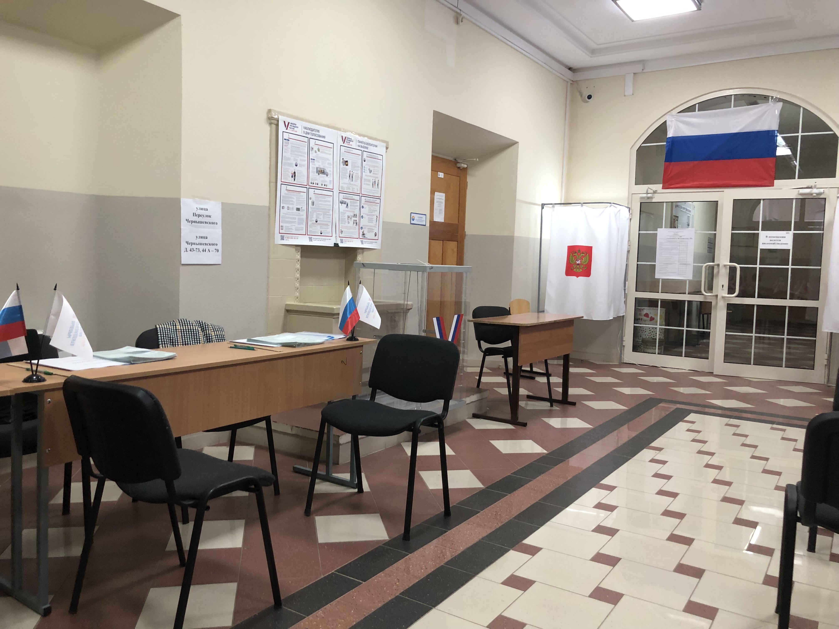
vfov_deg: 49.7
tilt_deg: -3.9
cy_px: 314
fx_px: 679
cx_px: 420
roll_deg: -2.2
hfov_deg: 63.4
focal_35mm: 28
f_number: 1.8
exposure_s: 1/17
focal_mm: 3.99
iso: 64
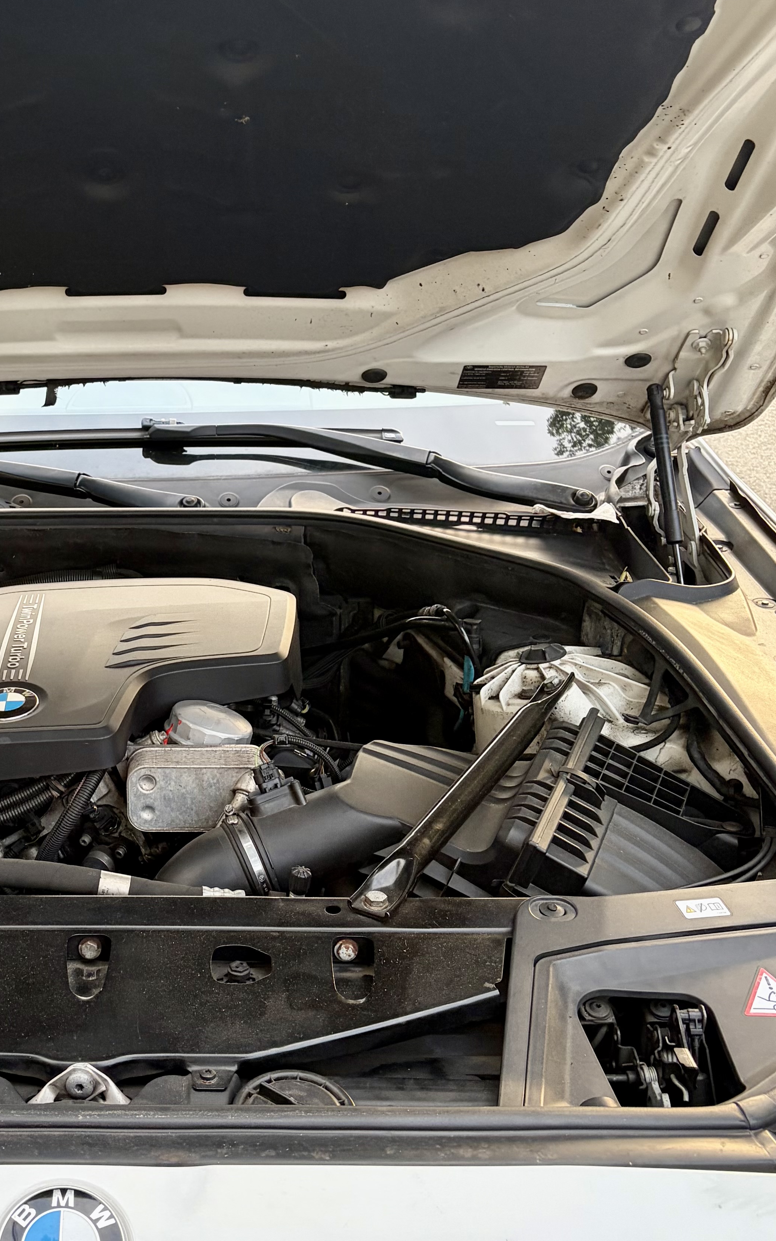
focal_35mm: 47
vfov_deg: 42.6
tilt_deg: -17.6
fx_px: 1590
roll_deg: -3.0
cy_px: 555
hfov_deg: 26.7
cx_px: 110
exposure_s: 1/60
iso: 160
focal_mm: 5.96
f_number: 1.6
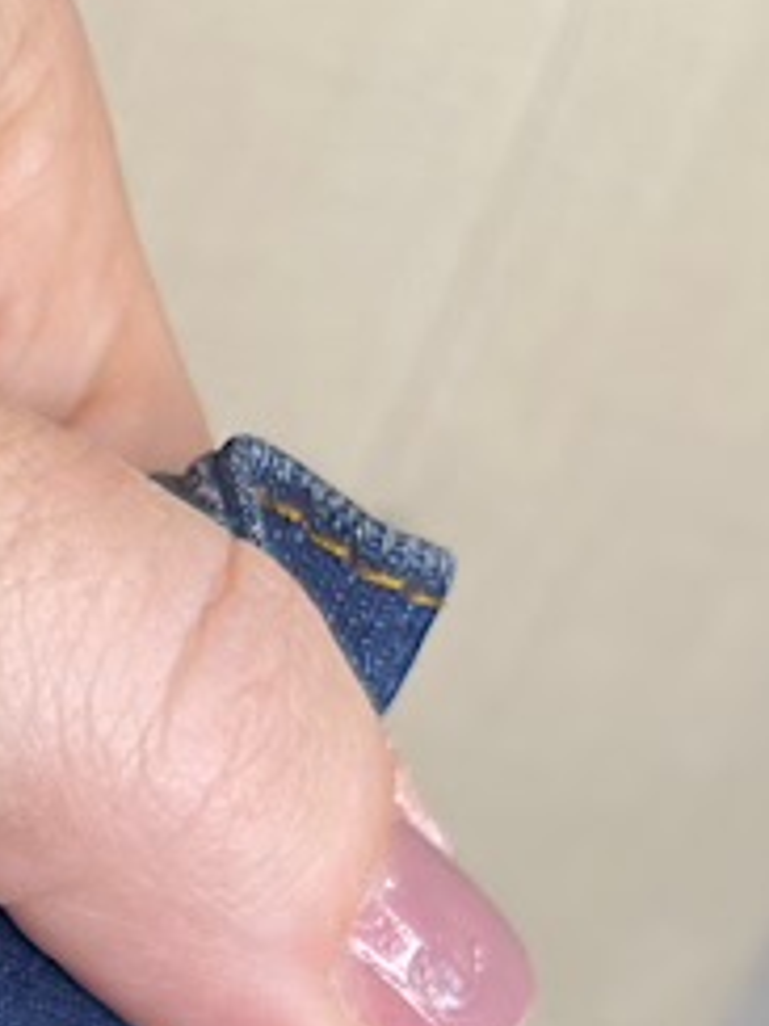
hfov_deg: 16.2
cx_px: -433
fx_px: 2429
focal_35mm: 82
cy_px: 1455
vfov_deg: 20.9
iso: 32
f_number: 1.6
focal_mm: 5.1
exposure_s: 1/188
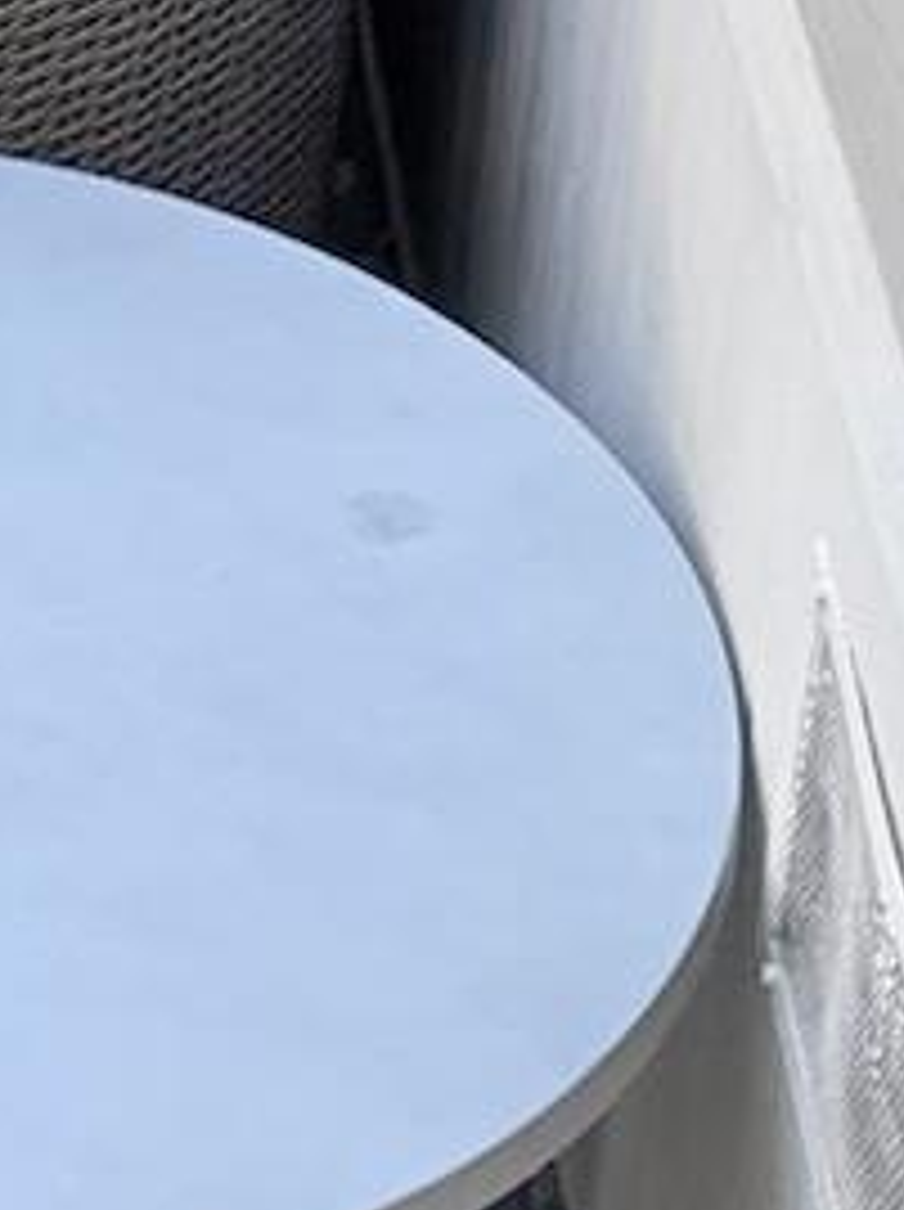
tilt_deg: -24.6
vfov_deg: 10.5
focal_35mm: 183
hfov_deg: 7.7
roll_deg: +2.8
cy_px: -589
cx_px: -958
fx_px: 6387
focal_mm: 6.76
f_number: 1.78
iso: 80
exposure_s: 1/521
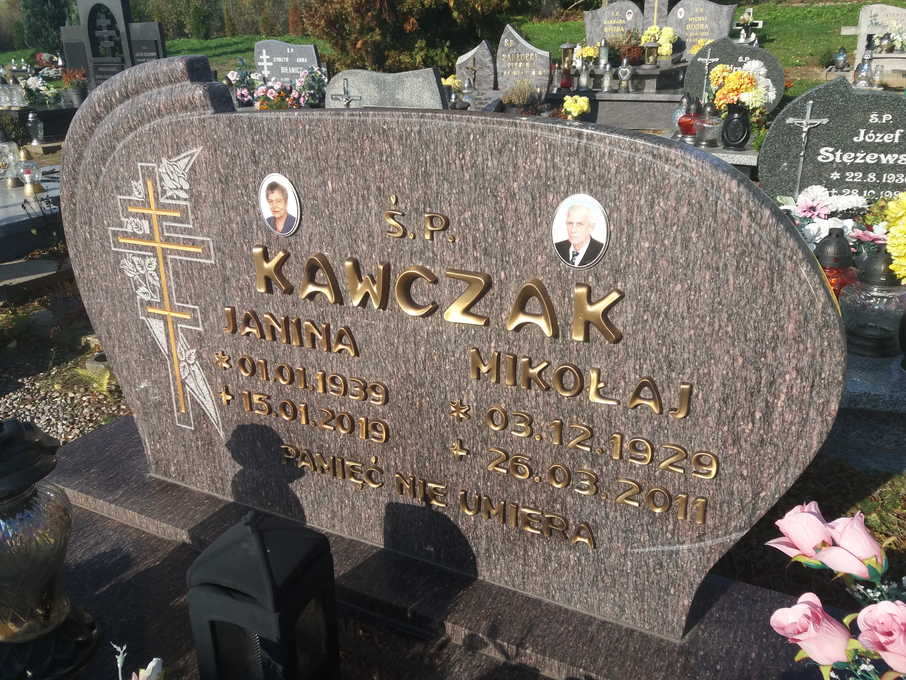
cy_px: 340
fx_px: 733
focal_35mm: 28
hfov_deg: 63.4
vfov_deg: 49.7
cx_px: 453
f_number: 1.9
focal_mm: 3.7
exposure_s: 1/1186
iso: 64
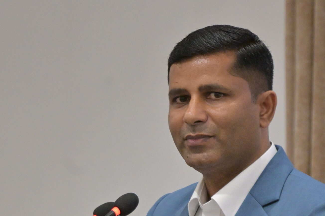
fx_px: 8098
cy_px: 148
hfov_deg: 2.3
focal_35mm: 897
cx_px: 80
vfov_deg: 1.5
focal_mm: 305
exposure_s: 1/200
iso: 5000
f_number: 6.3
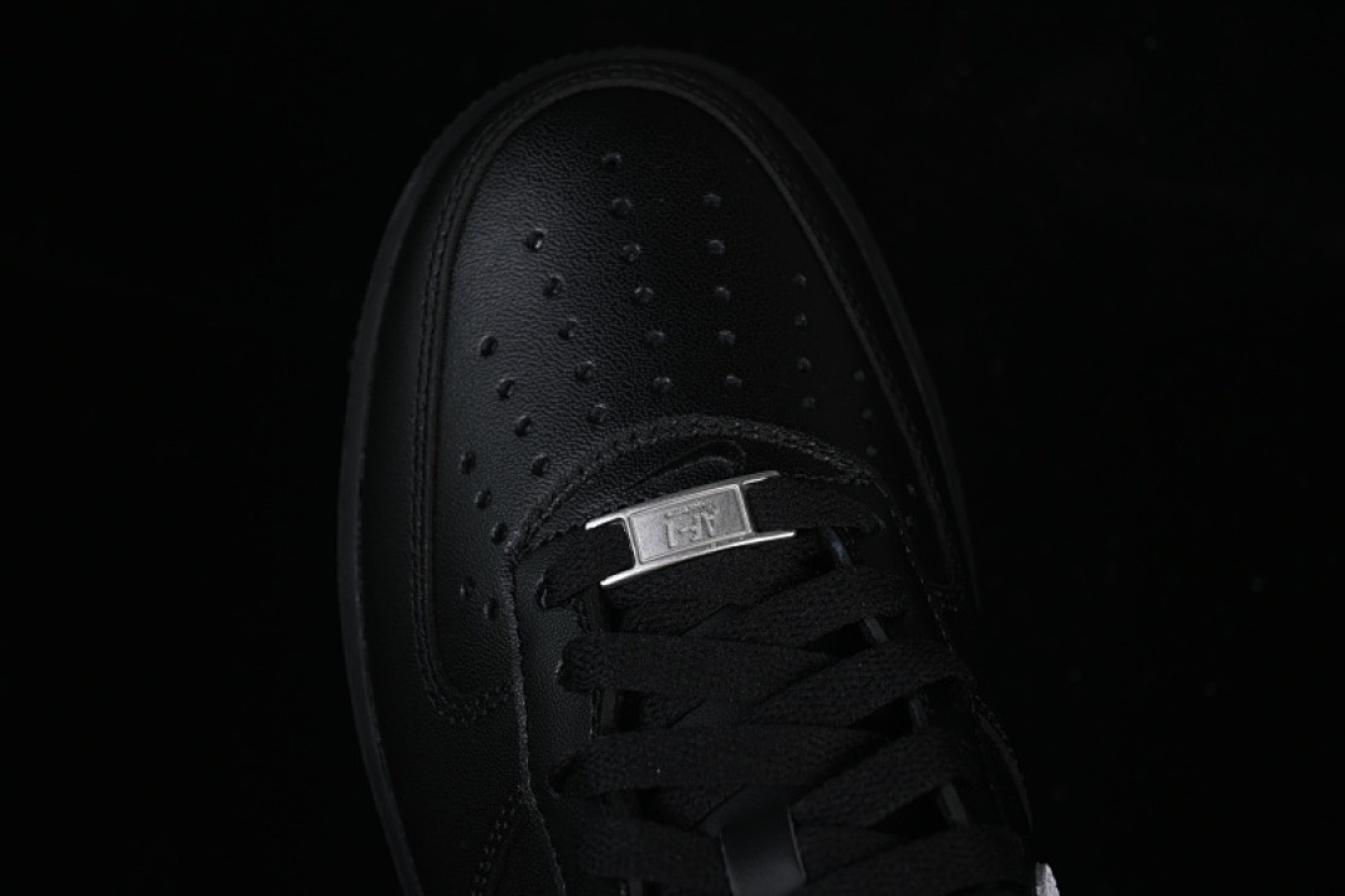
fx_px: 2802
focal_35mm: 75
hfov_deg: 27.0
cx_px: 672
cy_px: 448
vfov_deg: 18.2
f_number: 6.3
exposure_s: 1/60
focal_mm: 50
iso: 160
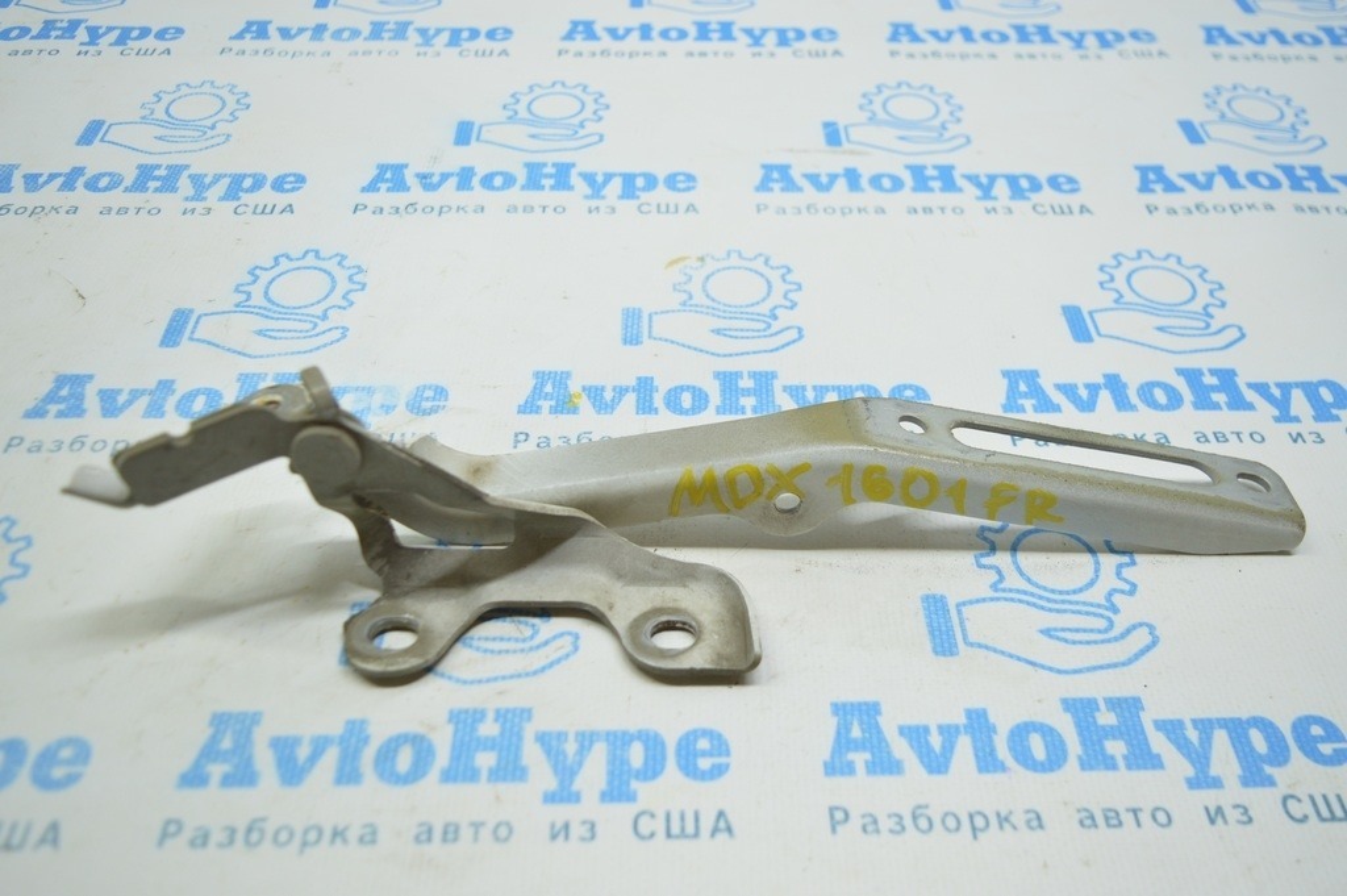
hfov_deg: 57.3
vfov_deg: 39.9
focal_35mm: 33
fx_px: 1234
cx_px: 674
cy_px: 448
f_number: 3.8
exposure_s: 1/60
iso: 400
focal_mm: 22
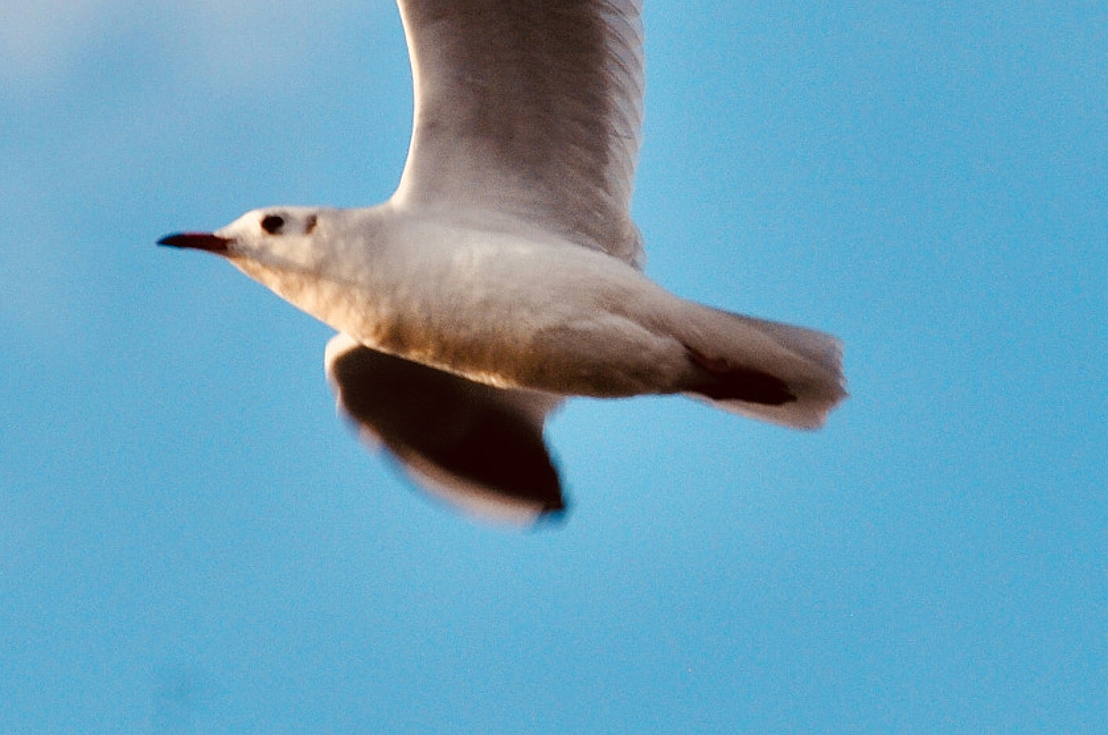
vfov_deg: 1.8
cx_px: 345
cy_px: 34
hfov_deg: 2.7
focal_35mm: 773
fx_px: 23754
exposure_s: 1/250
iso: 360
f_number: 10
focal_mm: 270
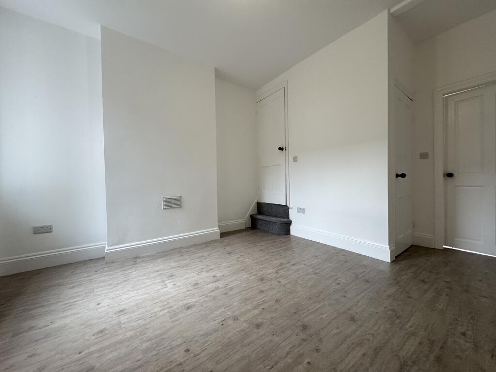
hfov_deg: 102.1
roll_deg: +2.3
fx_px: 201
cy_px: 186
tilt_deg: -0.8
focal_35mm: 14
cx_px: 248
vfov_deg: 85.7
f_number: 2.2
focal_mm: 2.22
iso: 160
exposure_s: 1/100
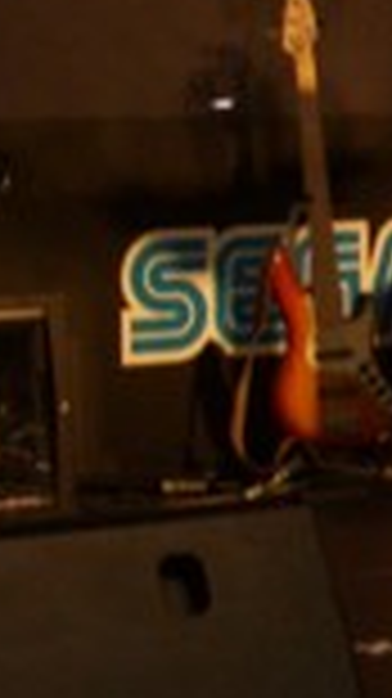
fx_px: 2406
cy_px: 117
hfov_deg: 9.1
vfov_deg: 16.4
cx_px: 581
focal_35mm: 130
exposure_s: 1/80
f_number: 2.8
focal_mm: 6.8
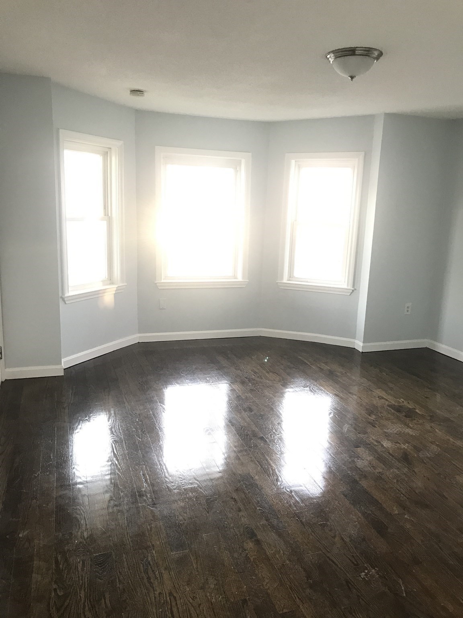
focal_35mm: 28
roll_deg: -2.3
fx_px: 499
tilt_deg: -10.6
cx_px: 232
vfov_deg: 63.4
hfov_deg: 49.7
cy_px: 309
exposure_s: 1/17
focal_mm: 3.99
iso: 40
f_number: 1.8
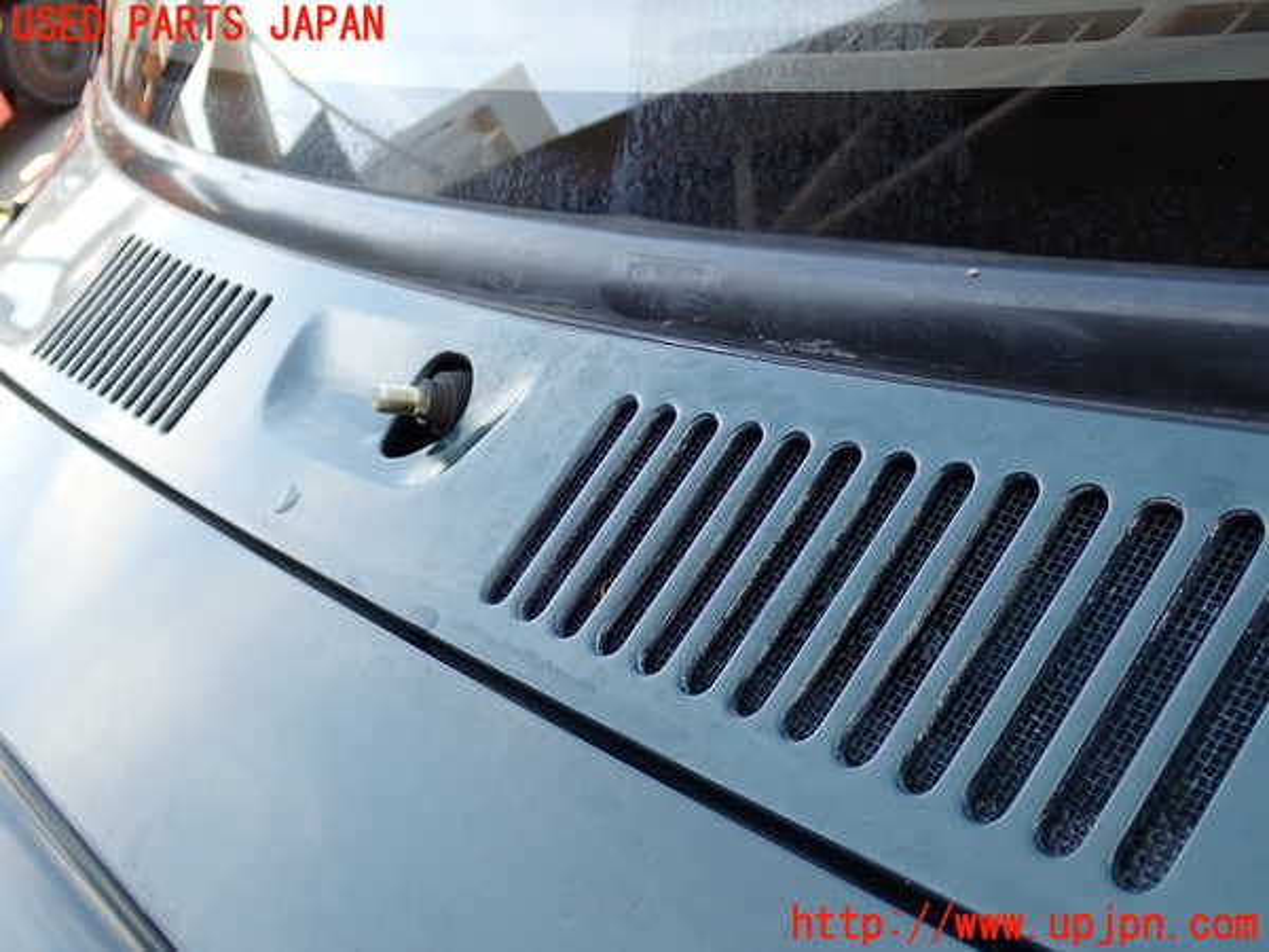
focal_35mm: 44
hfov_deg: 42.9
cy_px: 476
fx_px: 1613
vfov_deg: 32.9
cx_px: 634
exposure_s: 1/125
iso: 100
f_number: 2.9
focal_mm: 7.84
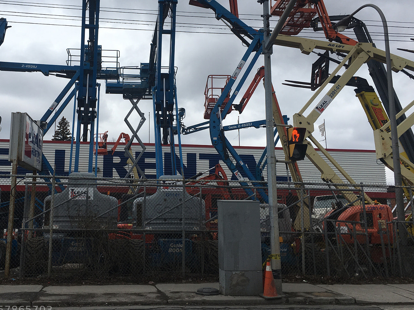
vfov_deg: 36.7
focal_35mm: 39
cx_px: 149
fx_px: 466
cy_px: 129
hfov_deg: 47.3
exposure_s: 1/754
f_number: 2.2
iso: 25
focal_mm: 4.15
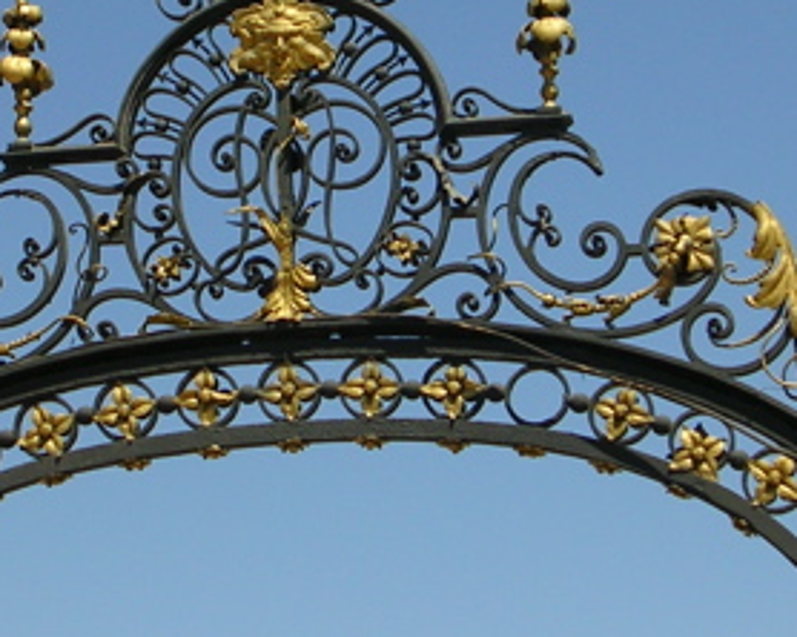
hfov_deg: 11.9
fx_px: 3819
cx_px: 384
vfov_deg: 9.5
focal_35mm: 162
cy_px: 255
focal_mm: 10.9
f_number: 3.7
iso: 50
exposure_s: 1/763
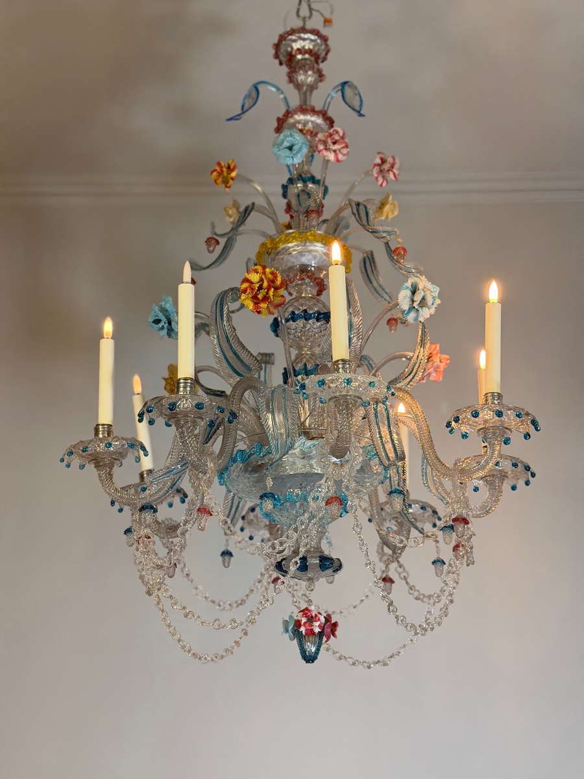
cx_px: 292
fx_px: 1080
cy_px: 390
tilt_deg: +23.2
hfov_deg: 30.3
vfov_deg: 39.7
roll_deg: +0.1
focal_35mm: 48
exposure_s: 1/100
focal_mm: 6.76
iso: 125
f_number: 1.78
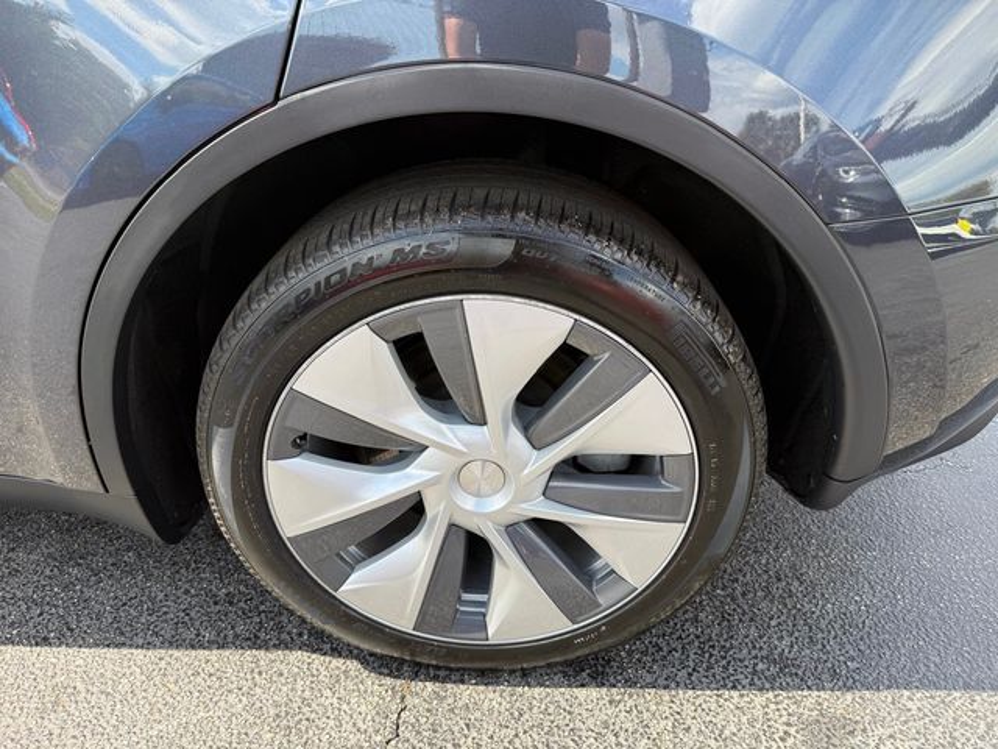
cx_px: 499
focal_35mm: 24
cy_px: 374
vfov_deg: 56.8
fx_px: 692
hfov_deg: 71.6
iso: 80
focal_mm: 6.76
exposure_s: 1/780
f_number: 1.78
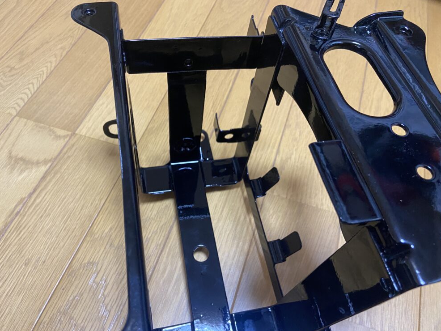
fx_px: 344
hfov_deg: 65.3
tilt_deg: -59.5
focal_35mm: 27
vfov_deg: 51.4
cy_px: 170
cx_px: 214
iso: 400
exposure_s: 1/60
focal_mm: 4.25
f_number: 1.8
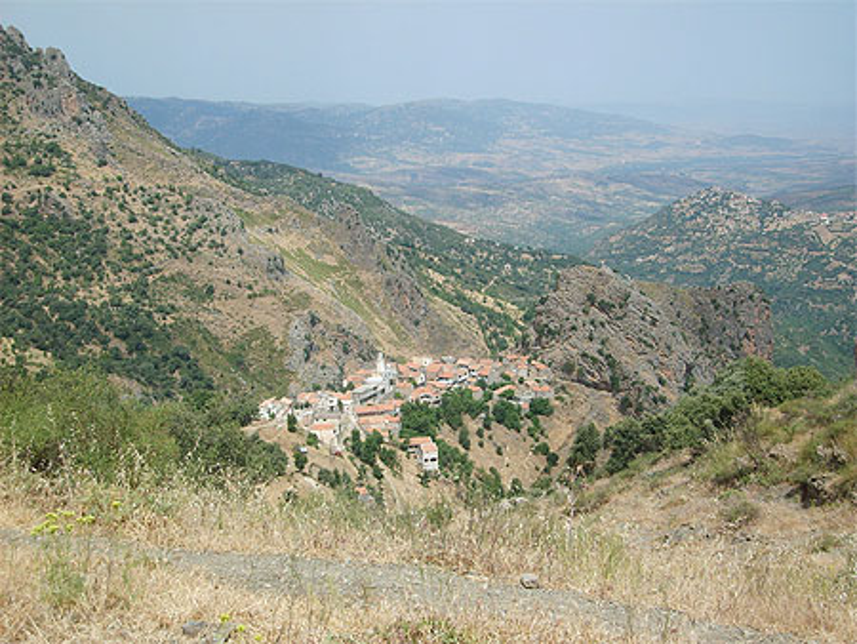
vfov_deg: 33.6
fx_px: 1065
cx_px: 428
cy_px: 322
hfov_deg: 43.8
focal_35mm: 43
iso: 50
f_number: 7.7
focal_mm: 7.2
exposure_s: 1/180
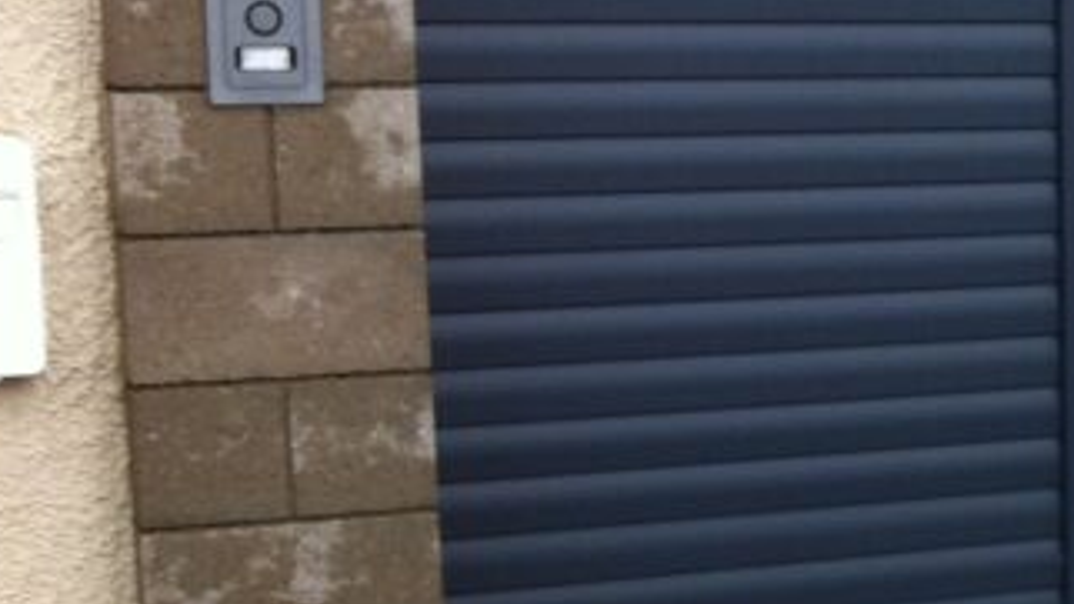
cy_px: 309
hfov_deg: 16.1
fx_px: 3445
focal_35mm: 121
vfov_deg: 10.0
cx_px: 1658
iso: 80
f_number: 2.8
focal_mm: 3.85
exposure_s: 1/214
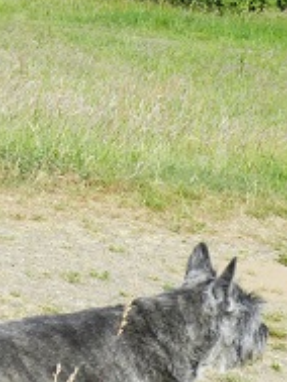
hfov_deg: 10.3
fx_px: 1590
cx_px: 71
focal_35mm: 144
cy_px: 255
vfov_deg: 13.7
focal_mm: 12.1
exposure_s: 1/640
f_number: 4.7
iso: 160
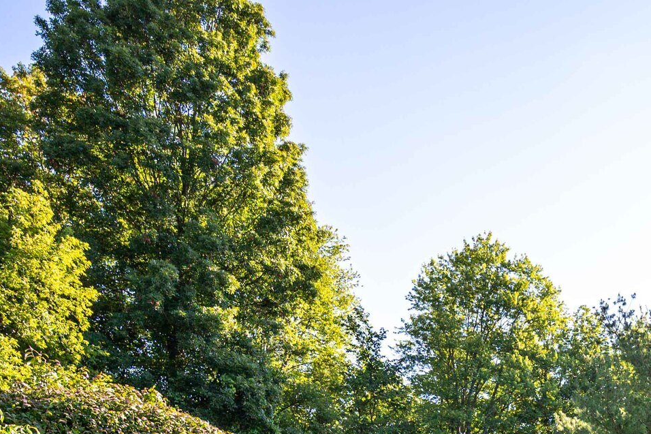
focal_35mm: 45
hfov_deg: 39.5
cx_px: 618
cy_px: 687
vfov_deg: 22.9
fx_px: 814
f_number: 5.6
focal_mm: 14
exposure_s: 1/250
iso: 180
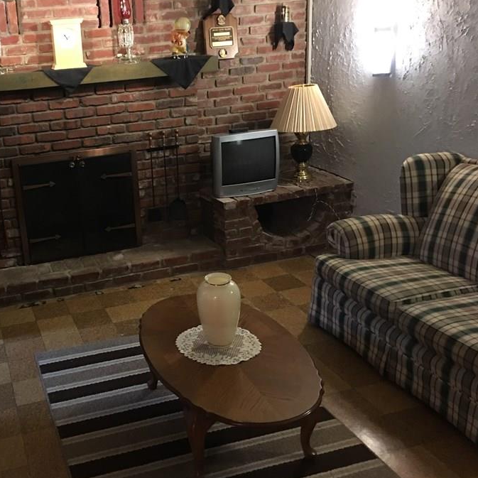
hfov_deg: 41.5
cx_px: 118
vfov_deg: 42.8
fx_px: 609
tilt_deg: -16.2
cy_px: 221
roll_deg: +4.1
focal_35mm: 39
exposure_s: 1/4
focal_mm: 4.15
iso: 64
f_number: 2.2
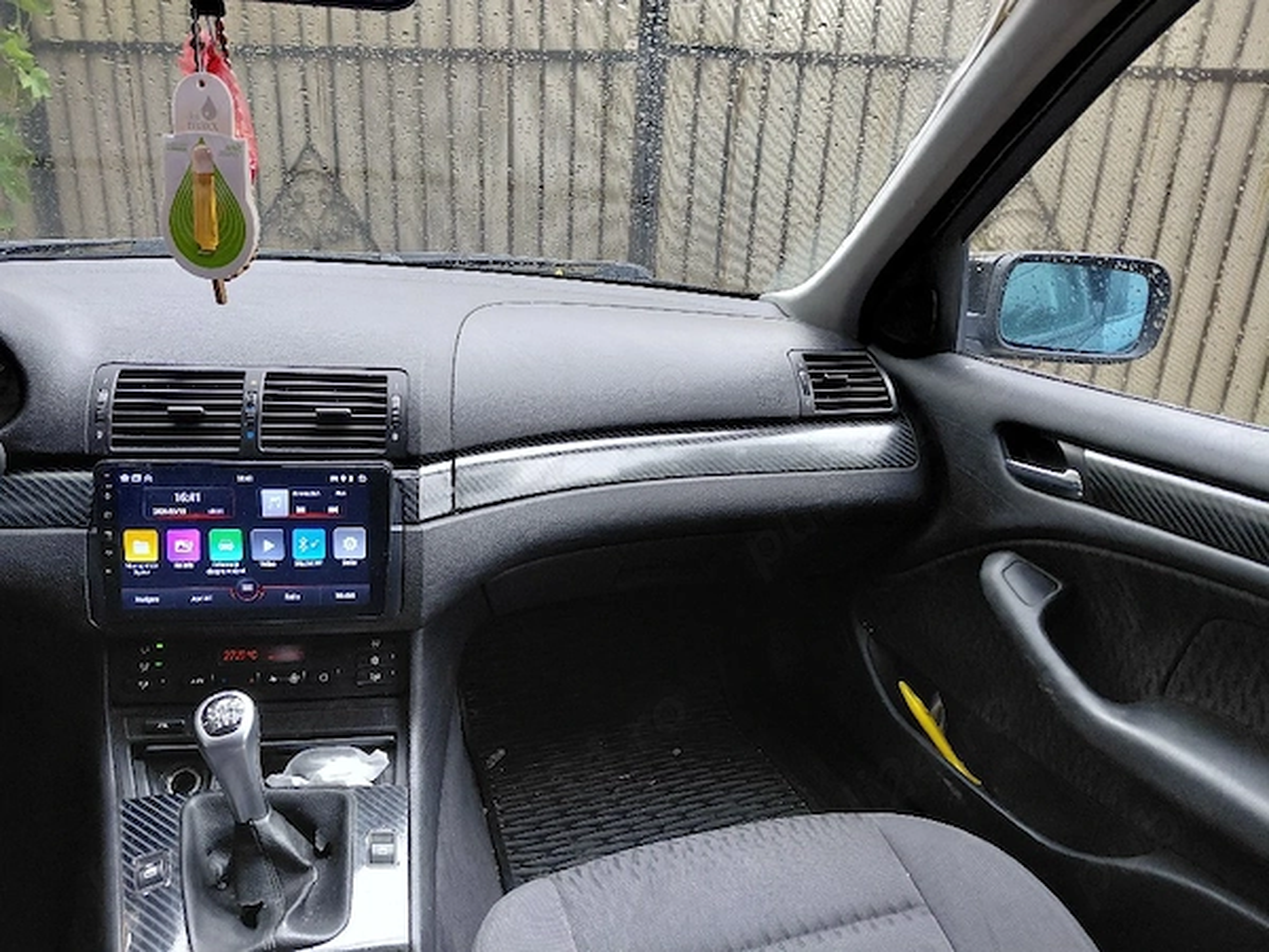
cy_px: 476
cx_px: 634
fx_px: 916
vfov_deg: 54.9
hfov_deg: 69.4
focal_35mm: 25
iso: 160
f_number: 1.8
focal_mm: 4.69
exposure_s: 1/60.2
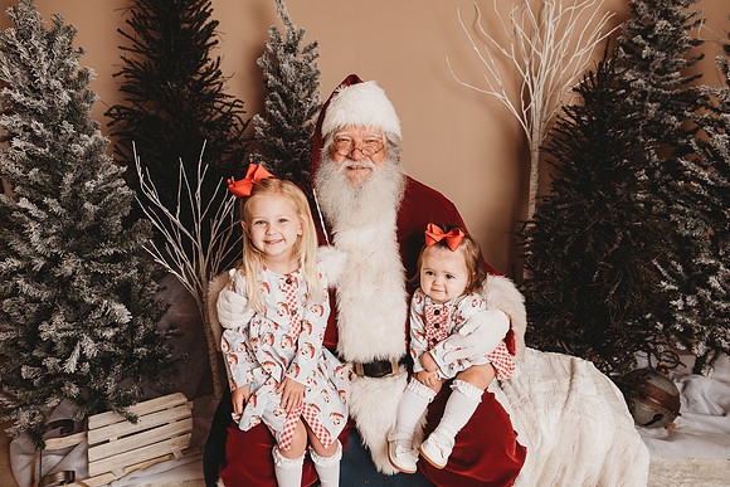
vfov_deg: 53.2
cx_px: 365
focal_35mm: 24
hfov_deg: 73.7
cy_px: 244
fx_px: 487
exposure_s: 1/160
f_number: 3.2
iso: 100
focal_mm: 24
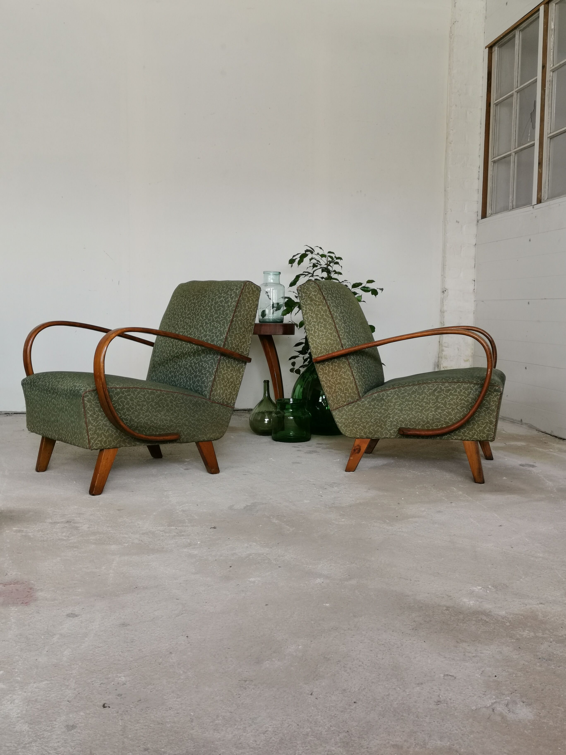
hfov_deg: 40.7
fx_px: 763
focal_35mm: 35
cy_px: 378
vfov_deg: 52.6
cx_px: 283
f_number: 1.8
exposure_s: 1/120
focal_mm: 5.58
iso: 125
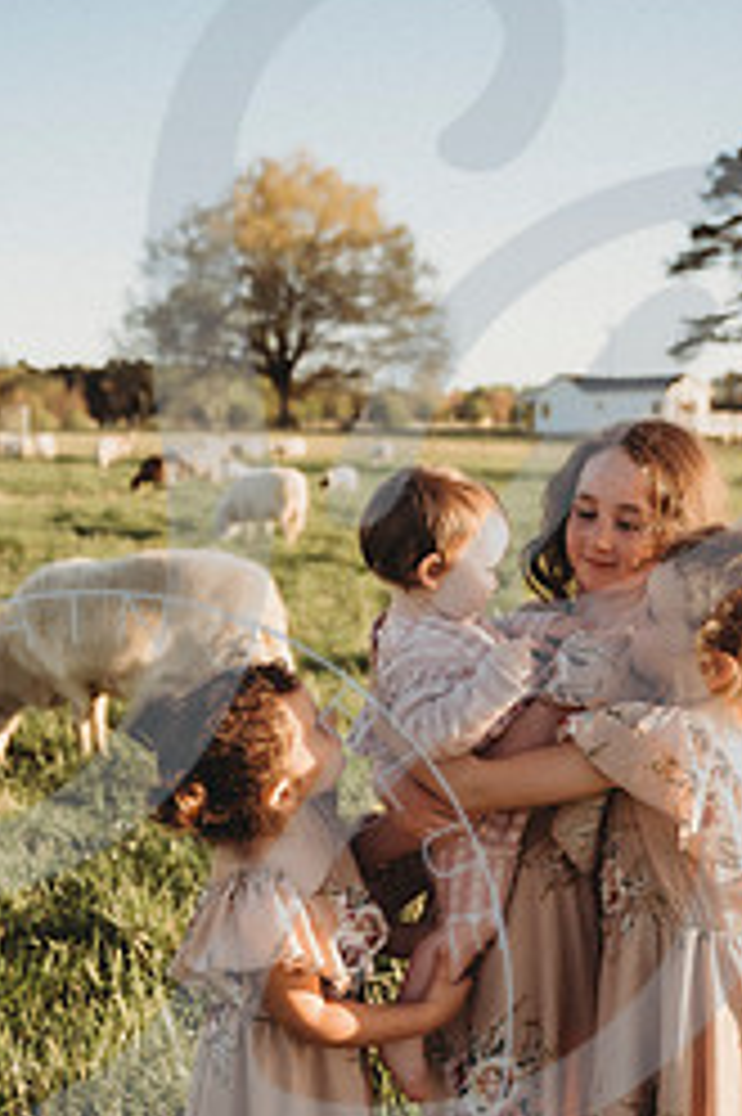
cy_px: 666
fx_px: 1517
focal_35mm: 49
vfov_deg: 40.2
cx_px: 297
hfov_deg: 27.4
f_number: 2.8
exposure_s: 1/800
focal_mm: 27
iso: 100
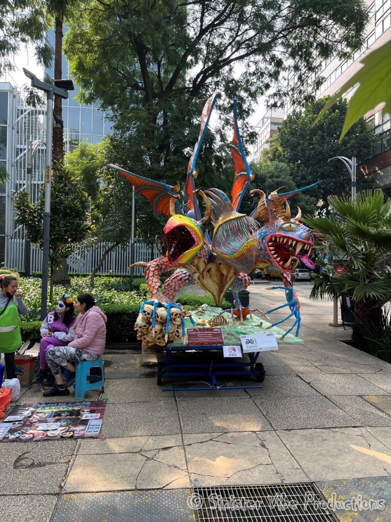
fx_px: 392
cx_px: 196
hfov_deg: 53.1
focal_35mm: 26
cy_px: 261
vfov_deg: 67.3
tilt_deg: -0.1
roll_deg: -1.5
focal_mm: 5.1
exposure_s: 1/473
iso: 50
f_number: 1.6
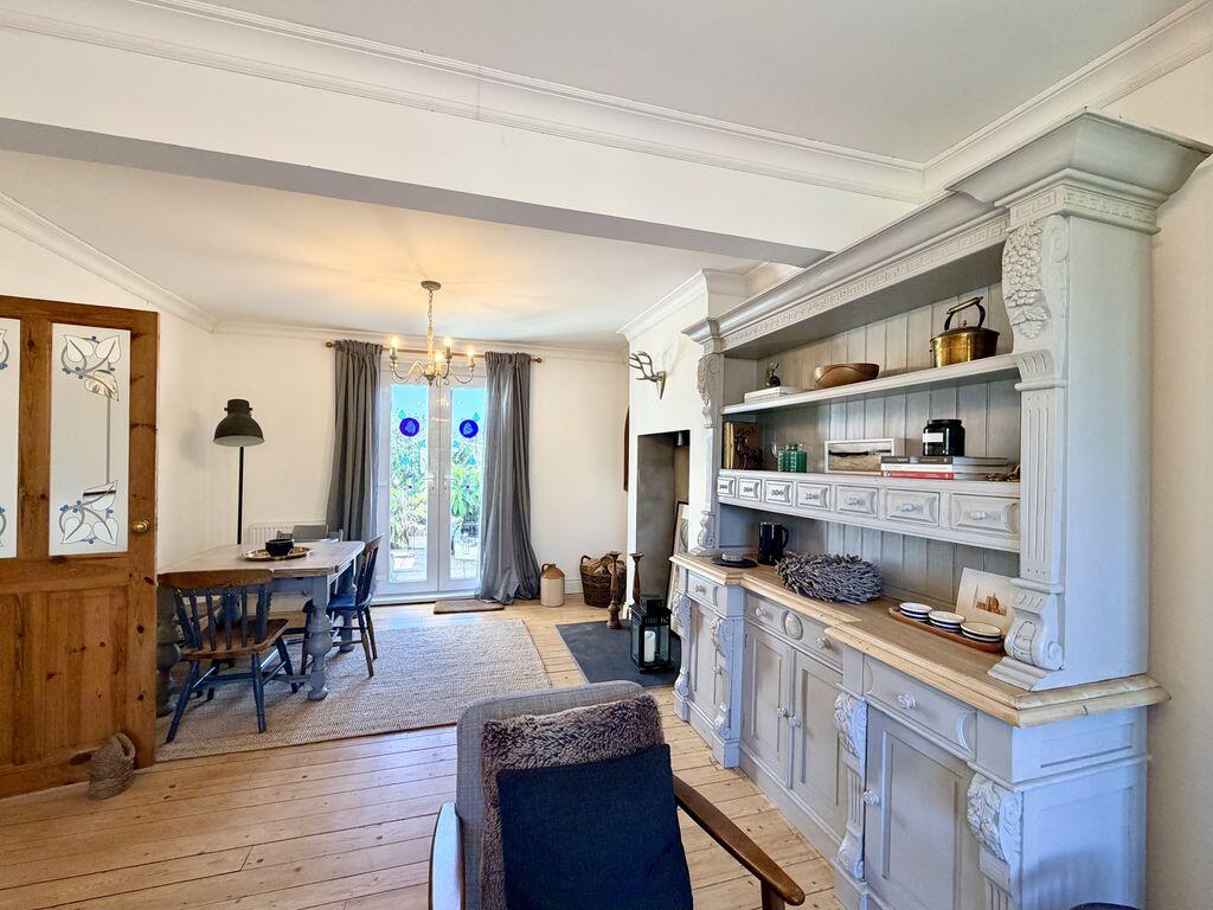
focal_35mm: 14
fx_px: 491
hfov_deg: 102.1
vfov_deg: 85.7
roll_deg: -0.5
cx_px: 606
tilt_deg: -0.1
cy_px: 455
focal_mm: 2.22
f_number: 2.2
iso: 250
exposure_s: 1/100
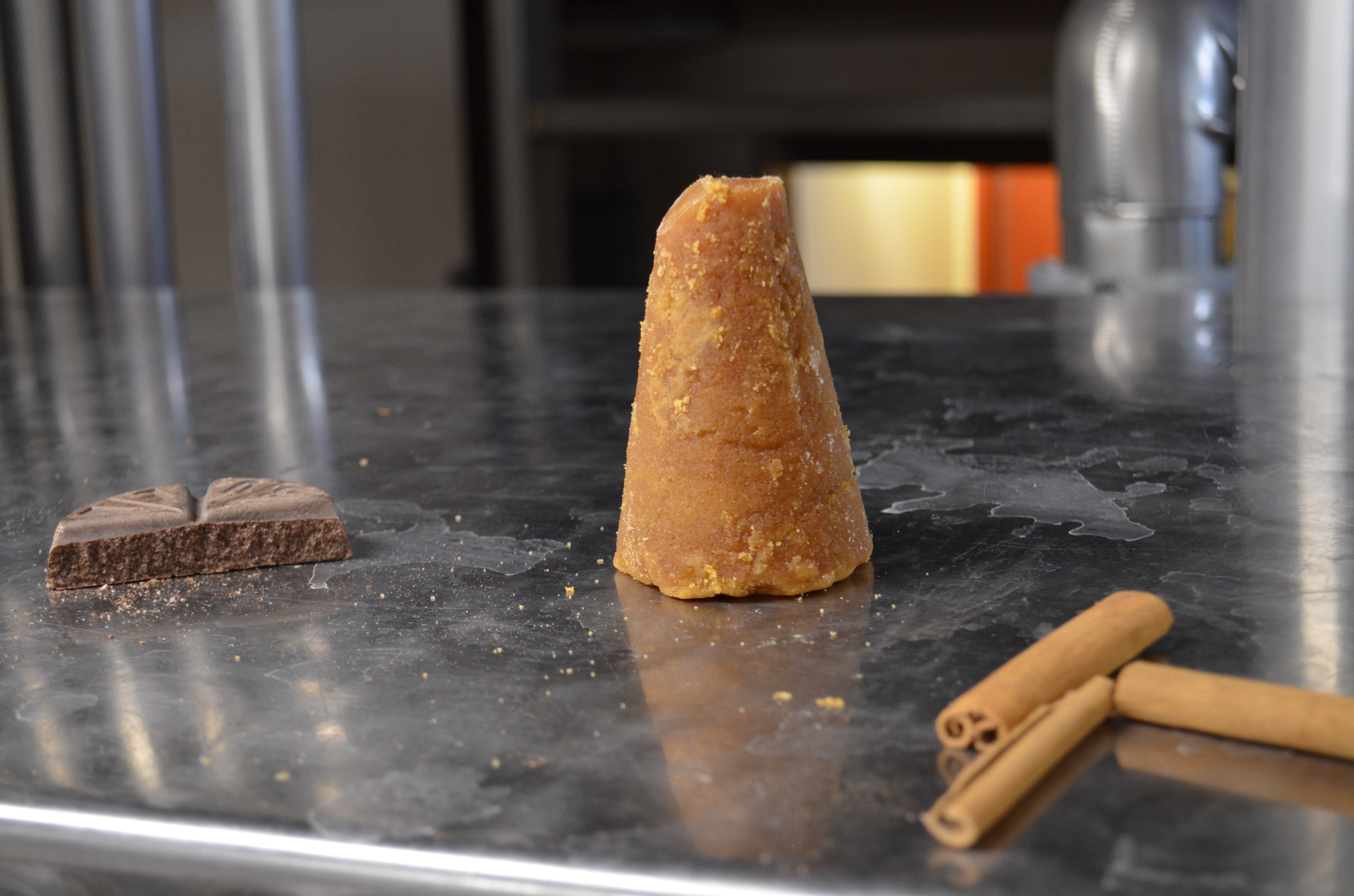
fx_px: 1970
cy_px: 448
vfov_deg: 25.6
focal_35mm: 52
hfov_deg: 37.9
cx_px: 677
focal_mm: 35
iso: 1400
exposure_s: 1/30
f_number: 5
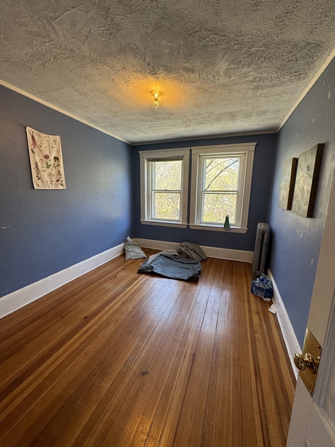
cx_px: 168
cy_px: 224
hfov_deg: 85.7
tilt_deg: -9.5
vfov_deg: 102.1
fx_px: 181
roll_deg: -1.3
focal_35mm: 14
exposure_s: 1/120
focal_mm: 2.22
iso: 160
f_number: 2.2
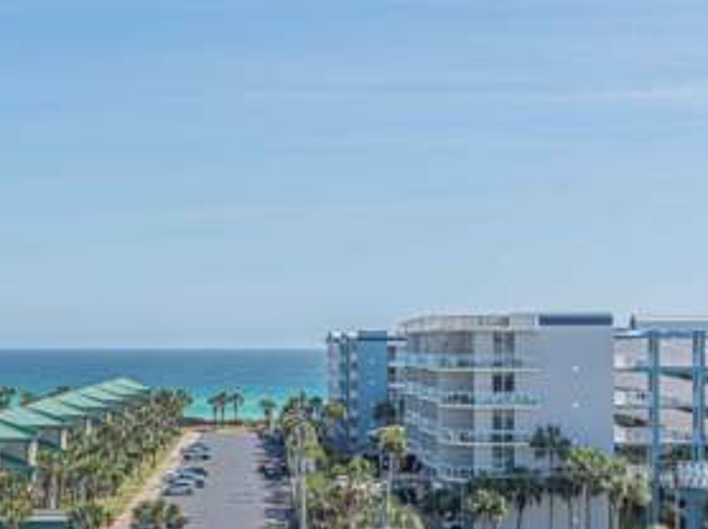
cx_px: 143
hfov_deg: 25.9
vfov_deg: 19.8
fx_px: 1512
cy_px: 346
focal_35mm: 74
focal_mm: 44
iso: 100
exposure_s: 1/500
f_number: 7.1
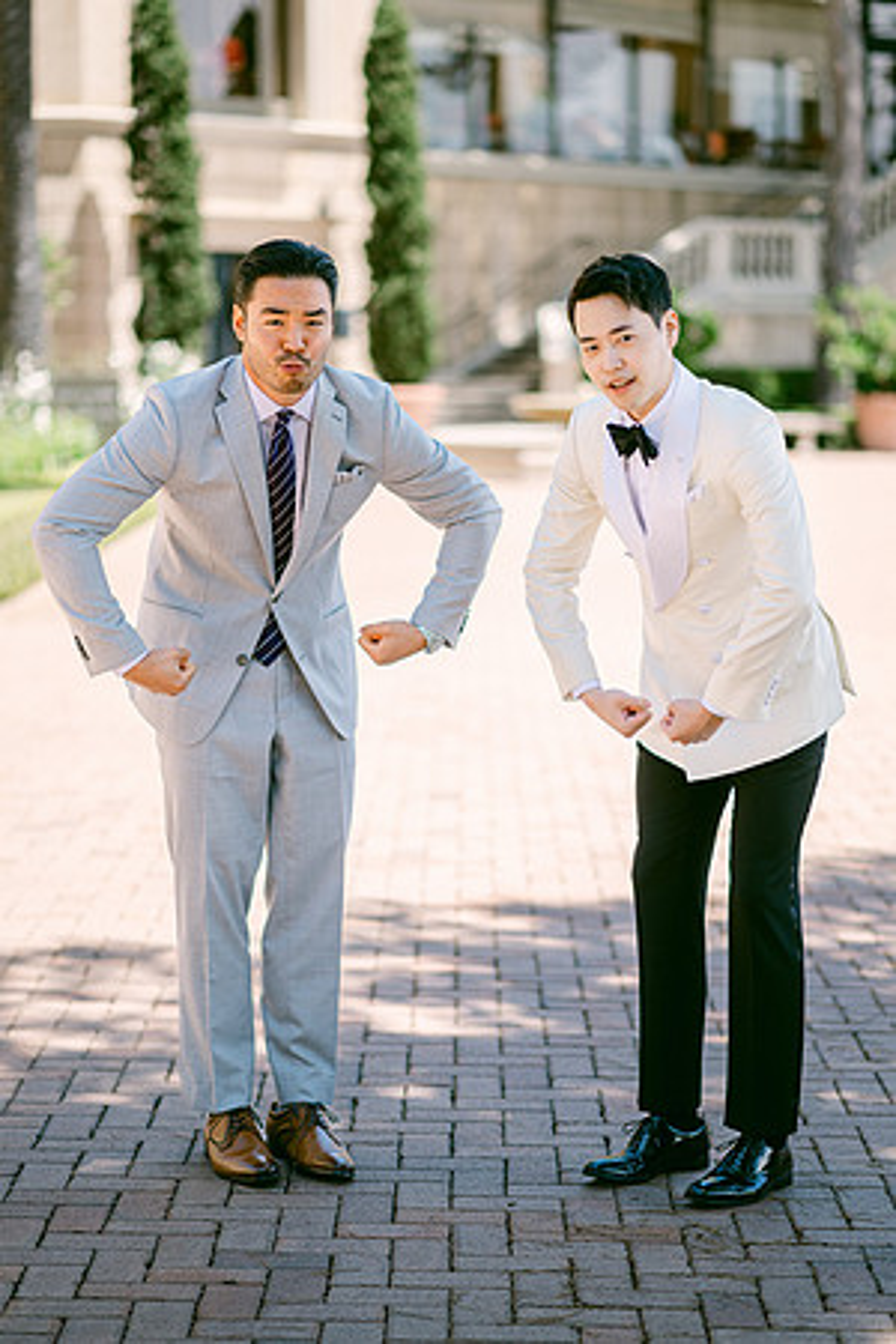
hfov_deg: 16.1
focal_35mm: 85
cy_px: 672
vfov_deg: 23.9
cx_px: 448
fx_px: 3173
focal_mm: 85
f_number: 1.8
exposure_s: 1/1600
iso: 64
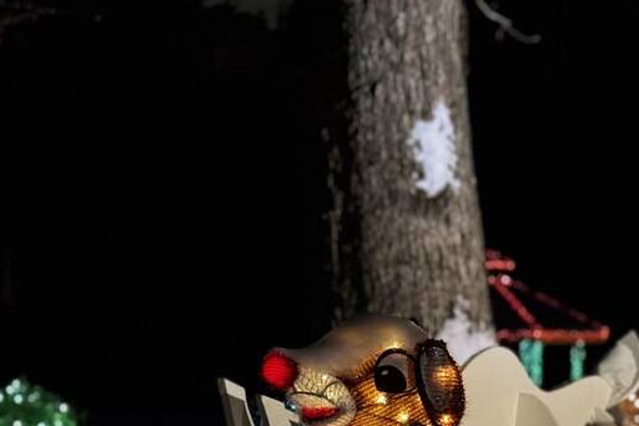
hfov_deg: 17.0
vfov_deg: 11.5
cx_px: 666
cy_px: 470
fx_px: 2076
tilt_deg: -5.8
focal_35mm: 117
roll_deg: -2.8
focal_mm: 6.76
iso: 500
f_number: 1.78
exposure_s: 1/30
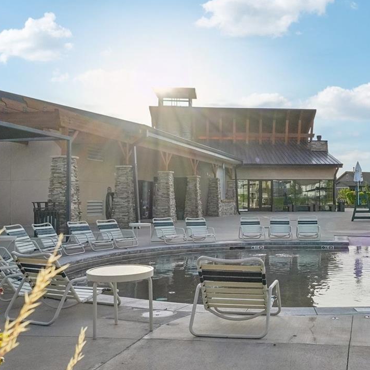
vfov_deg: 41.9
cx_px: 292
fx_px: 484
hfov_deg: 40.3
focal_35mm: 40
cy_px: 191
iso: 400
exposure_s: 1/1250
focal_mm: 14
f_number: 8
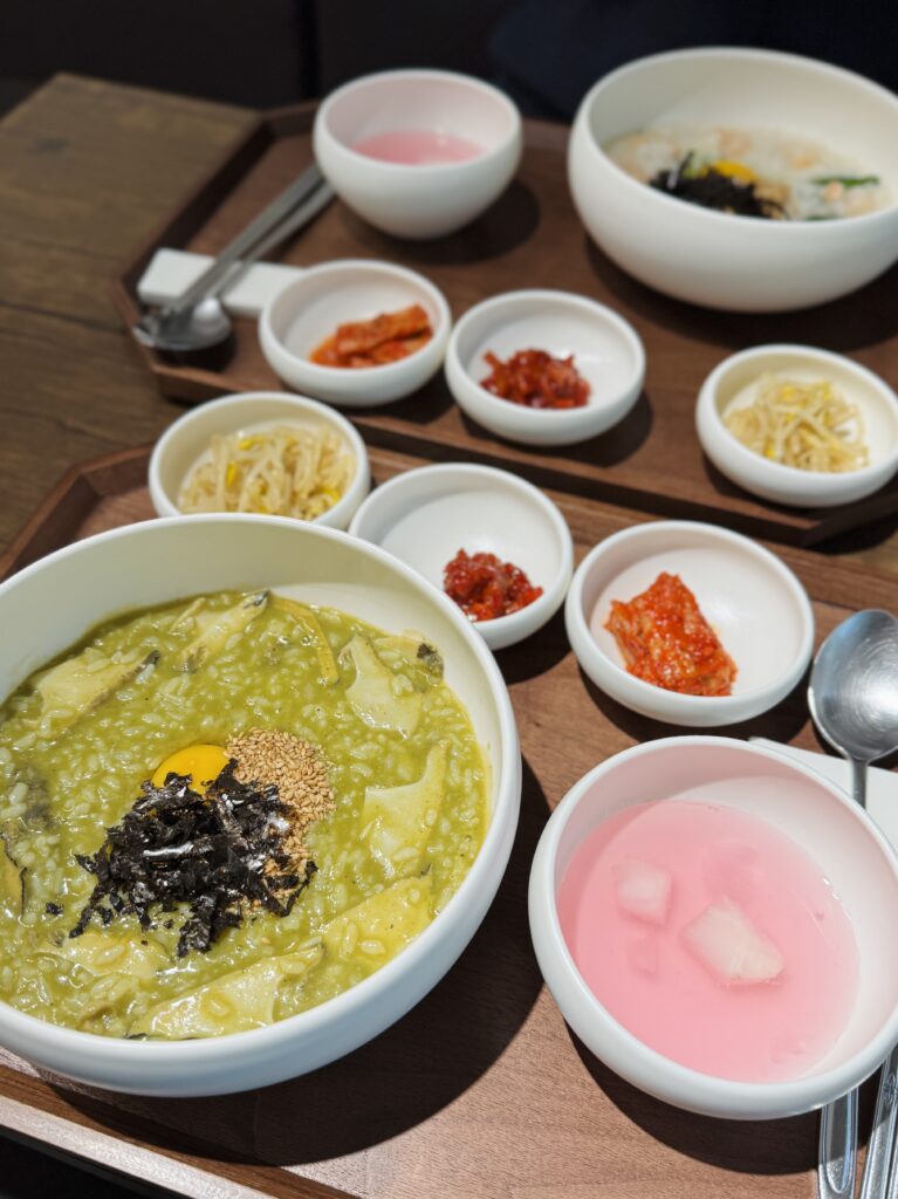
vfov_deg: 71.6
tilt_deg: -54.0
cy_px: 600
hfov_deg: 56.8
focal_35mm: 24
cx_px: 449
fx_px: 831
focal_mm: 6.76
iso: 64
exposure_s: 1/120
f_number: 1.78
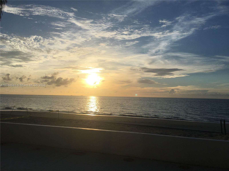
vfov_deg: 48.2
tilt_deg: +2.6
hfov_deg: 61.7
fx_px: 192
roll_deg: +0.1
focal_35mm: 29
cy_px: 86
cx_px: 114
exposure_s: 1/3663
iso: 25
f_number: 2.2
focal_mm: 4.15
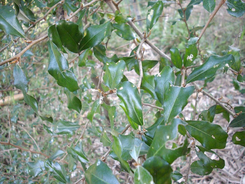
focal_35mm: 37
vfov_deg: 38.7
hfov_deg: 50.1
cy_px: 92
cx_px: 122
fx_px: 262
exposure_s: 1/50
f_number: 2.8
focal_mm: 6.2
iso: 227
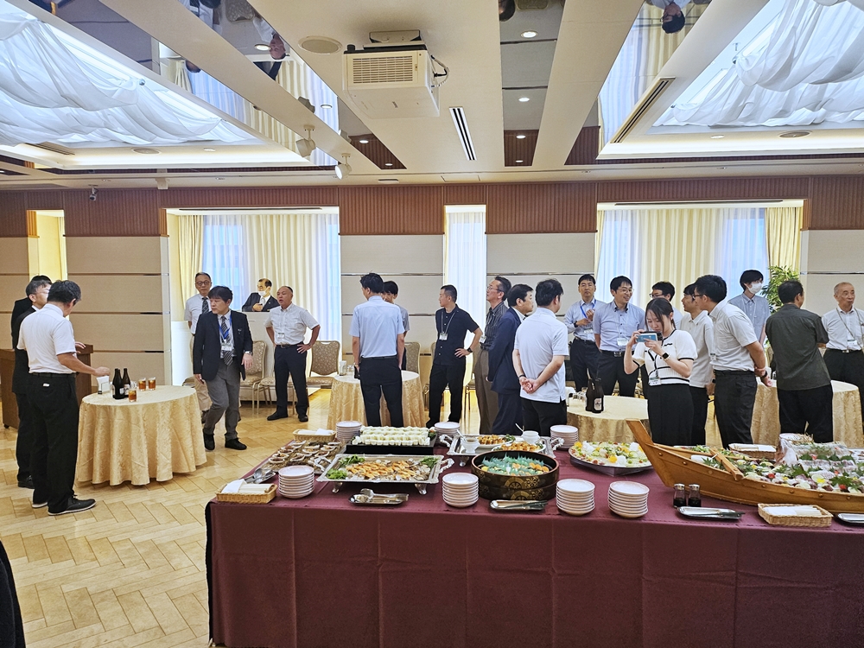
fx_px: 599
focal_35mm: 24
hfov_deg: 71.6
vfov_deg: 56.8
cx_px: 432
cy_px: 324
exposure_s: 1/180
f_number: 1.8
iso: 200
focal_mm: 5
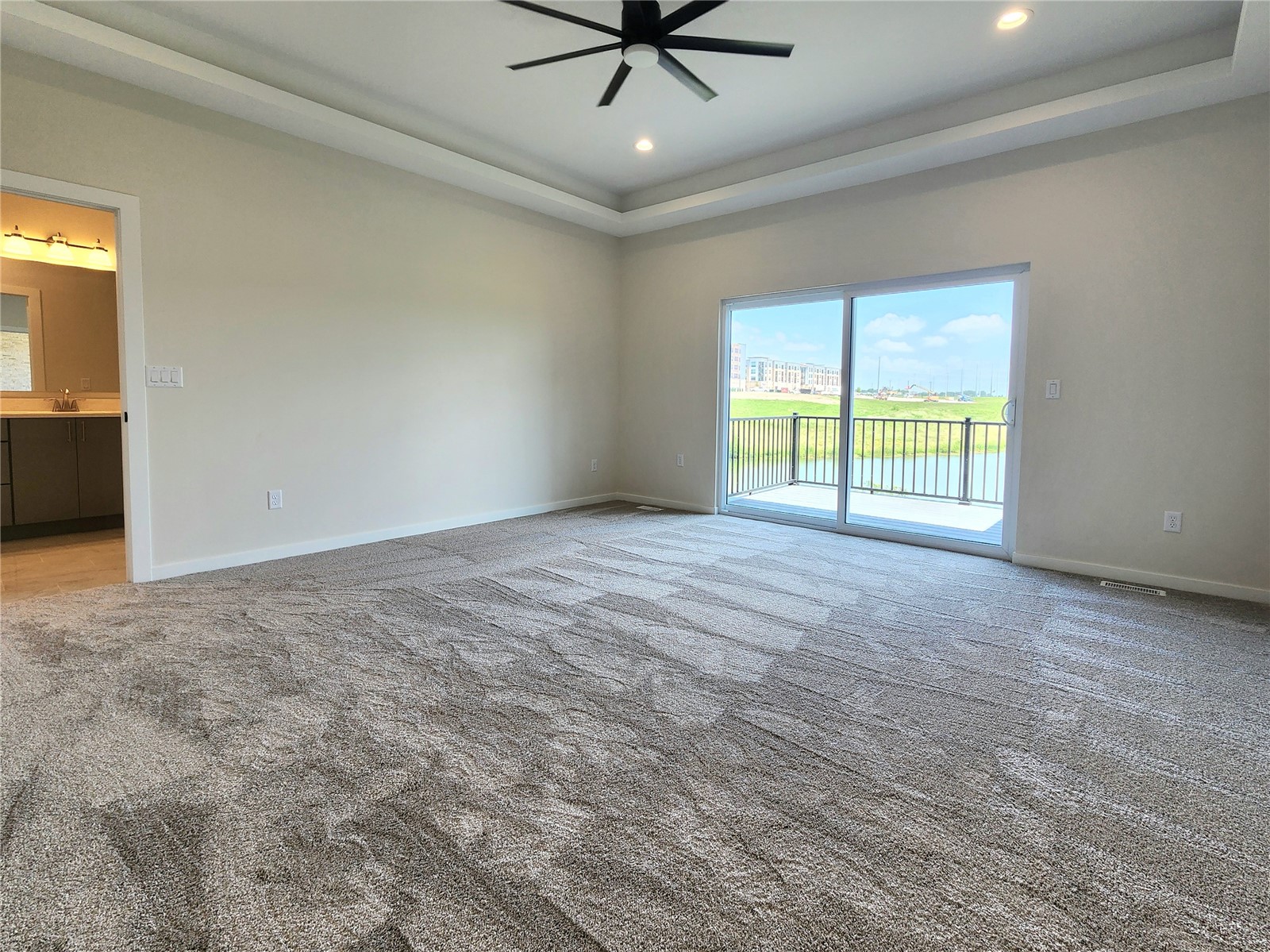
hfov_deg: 106.2
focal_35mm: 13
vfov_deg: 89.9
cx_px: 635
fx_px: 477
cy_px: 476
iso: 64
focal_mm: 2.2
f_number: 2.2
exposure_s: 1/120
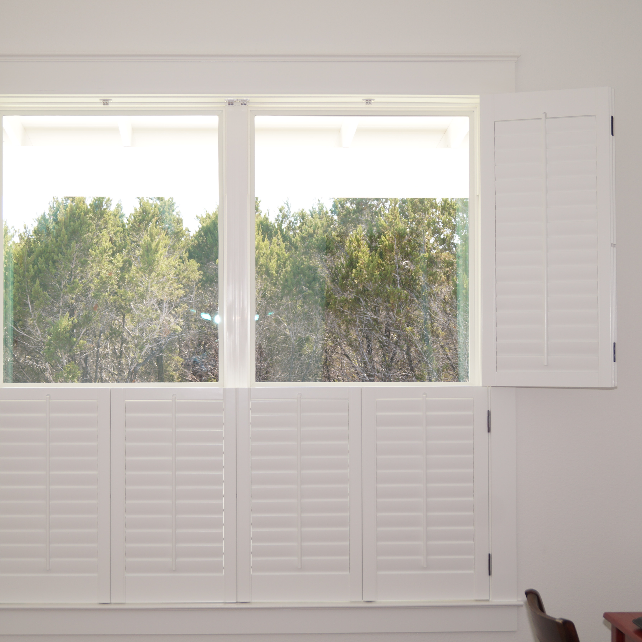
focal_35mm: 58
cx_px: 259
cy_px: 319
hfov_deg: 29.5
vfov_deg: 29.6
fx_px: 1217
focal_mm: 30
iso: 100
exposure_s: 1/60
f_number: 4.5
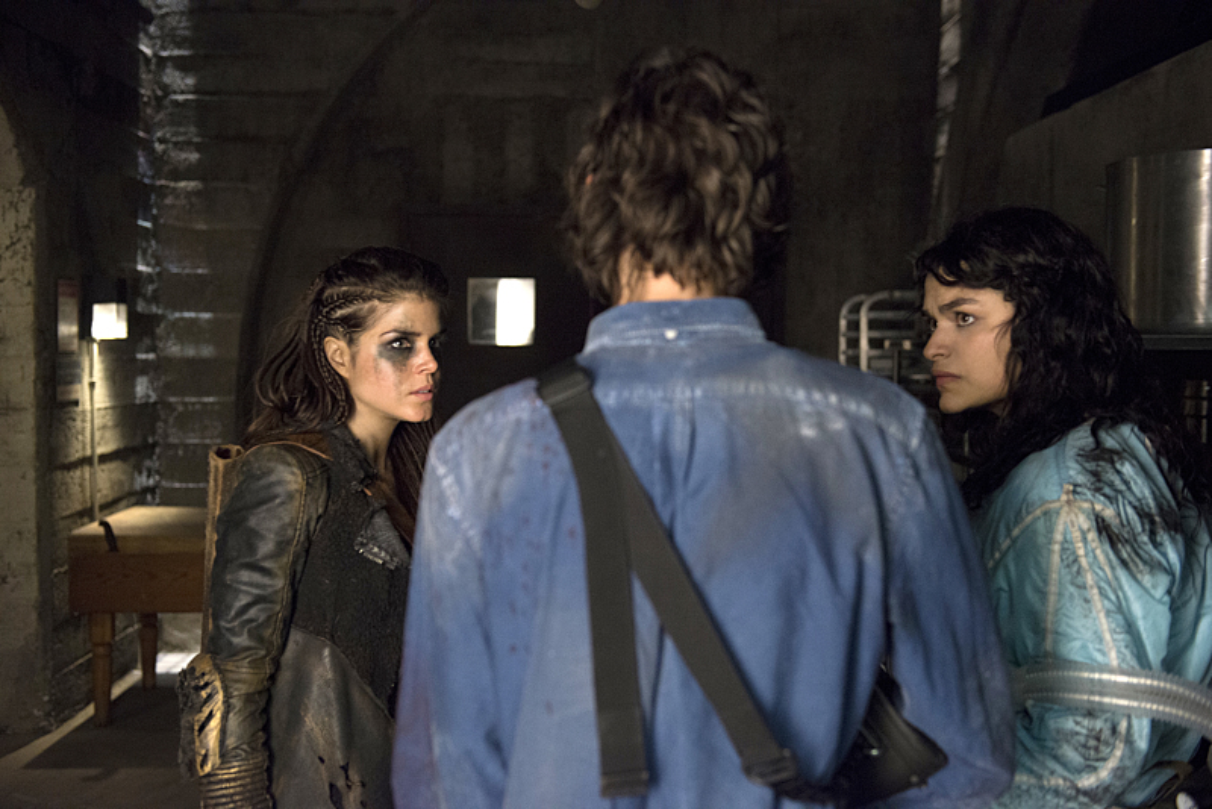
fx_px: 1414
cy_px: 404
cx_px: 606
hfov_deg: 46.4
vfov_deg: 31.9
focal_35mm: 42
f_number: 3.5
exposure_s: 1/200
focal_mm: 42
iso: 4000
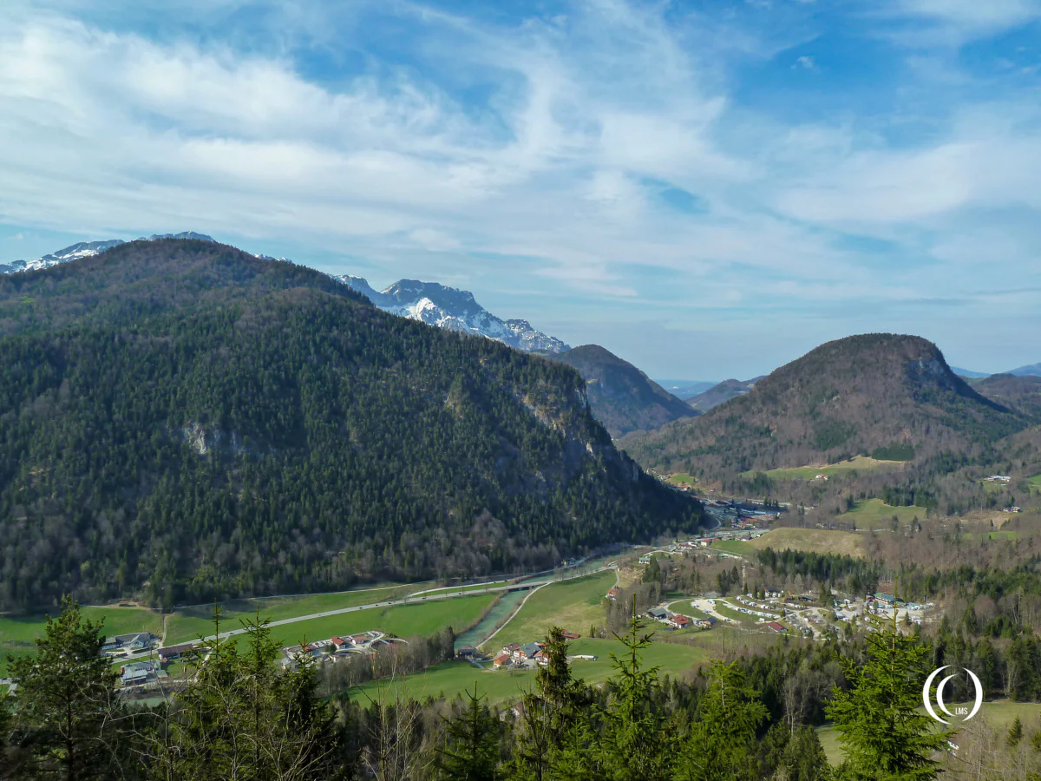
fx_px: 752
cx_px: 520
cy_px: 390
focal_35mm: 25
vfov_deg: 54.9
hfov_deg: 69.4
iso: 125
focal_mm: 4.1
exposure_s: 1/400
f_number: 4.5
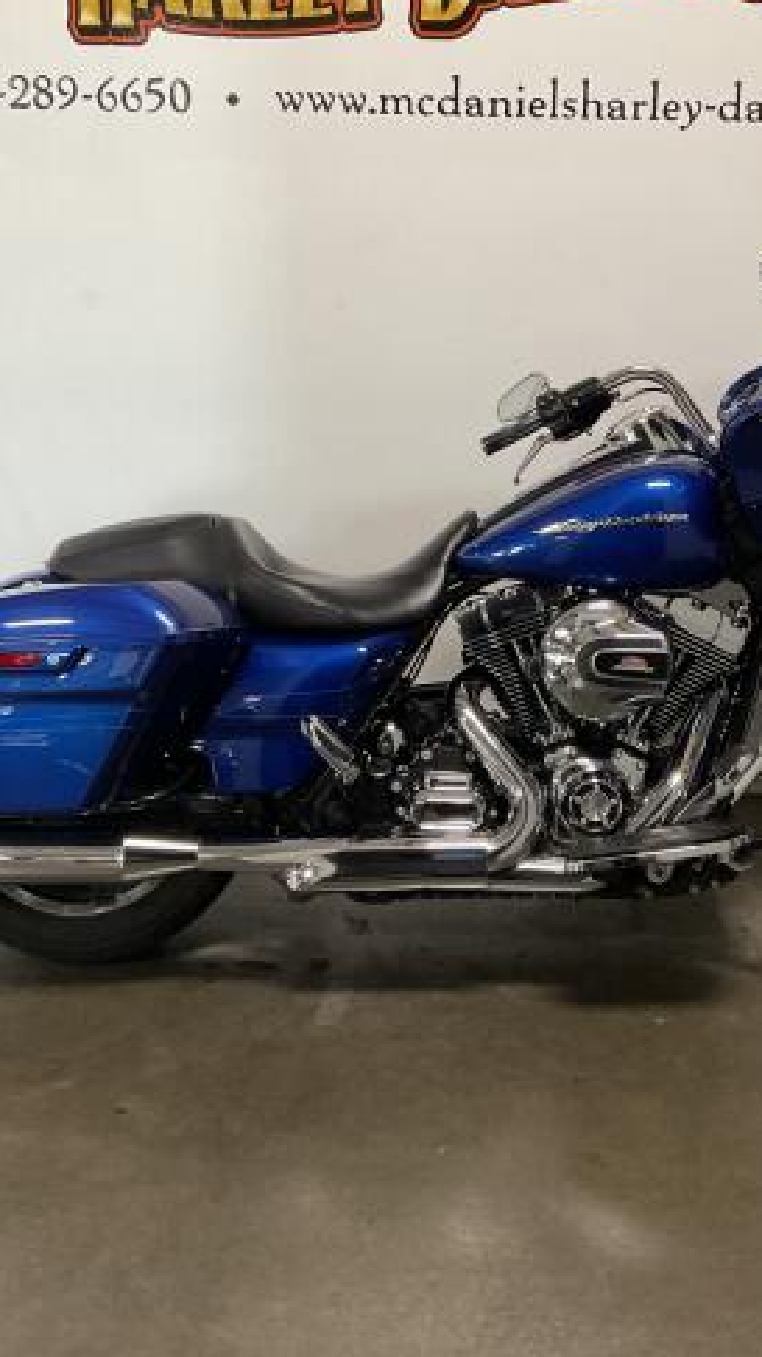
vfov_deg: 51.3
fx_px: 1402
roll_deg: -0.6
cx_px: 491
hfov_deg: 30.2
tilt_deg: -12.7
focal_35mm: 39
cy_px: 544
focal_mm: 3
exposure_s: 1/60
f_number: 1.8
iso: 125
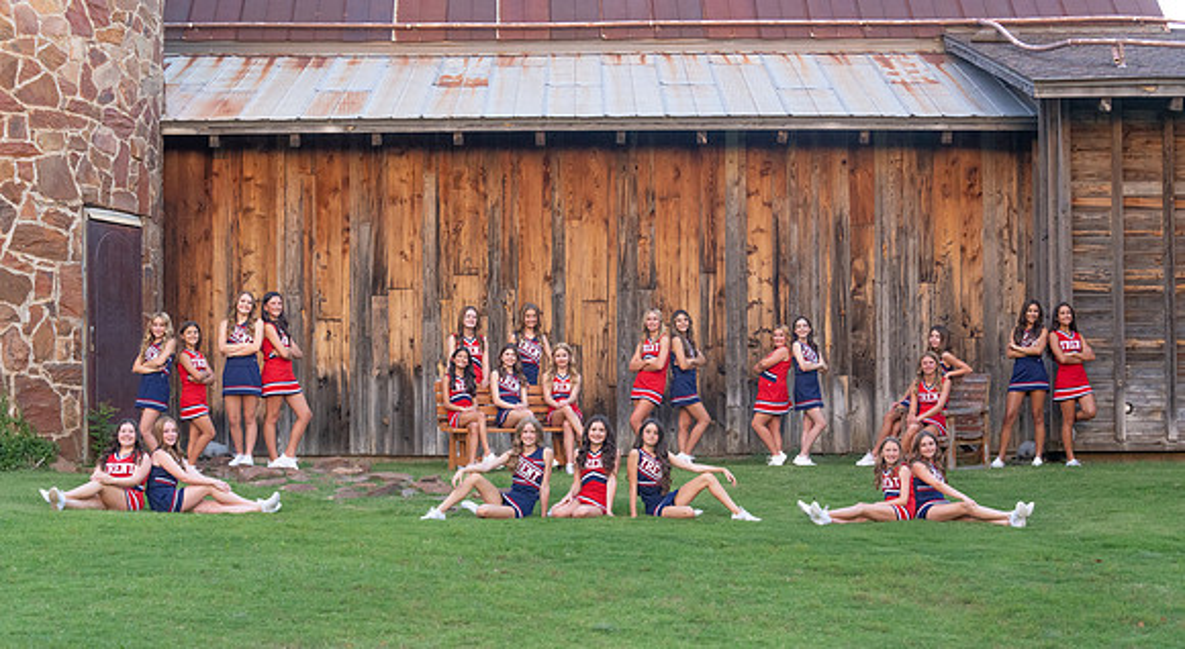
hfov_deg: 27.9
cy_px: 396
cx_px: 576
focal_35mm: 76
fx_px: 2386
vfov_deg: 15.5
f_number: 5
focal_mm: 70
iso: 1600
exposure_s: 1/320
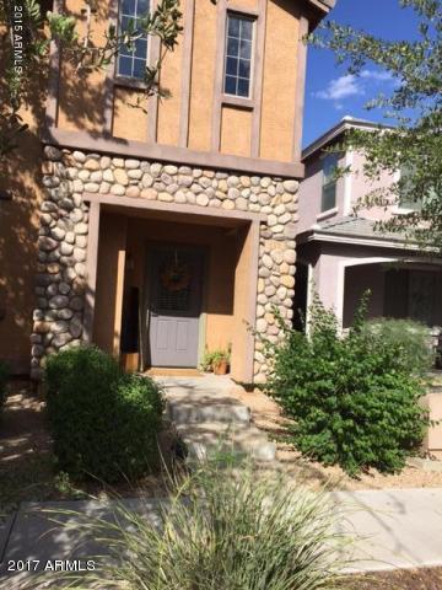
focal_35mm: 29
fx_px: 494
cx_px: 221
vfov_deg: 61.7
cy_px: 295
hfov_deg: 48.2
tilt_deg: +2.6
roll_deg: -2.1
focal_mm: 4.15
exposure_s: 1/2083
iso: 32
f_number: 2.2
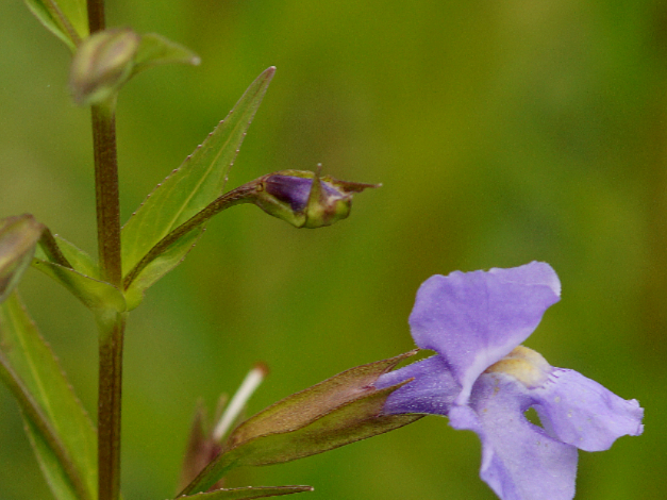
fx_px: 5317
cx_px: 116
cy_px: 359
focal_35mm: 276
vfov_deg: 5.4
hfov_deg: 7.2
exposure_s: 1/160
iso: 250
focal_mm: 100
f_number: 5.6
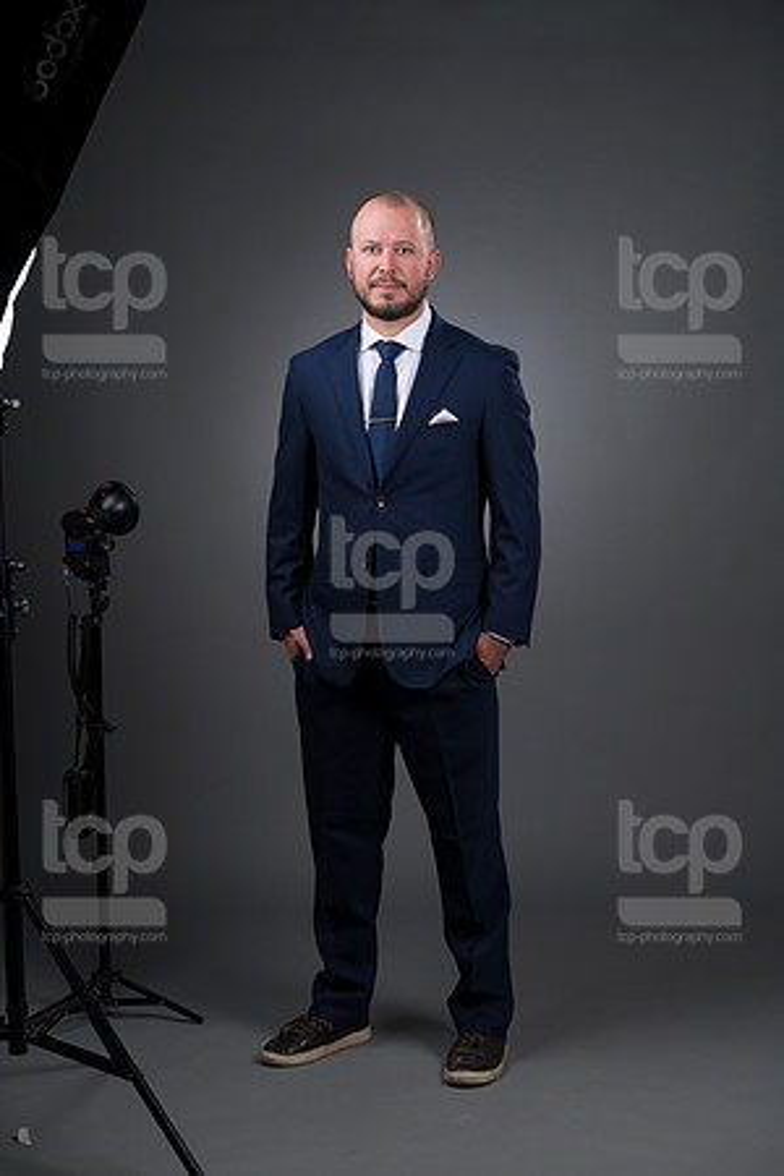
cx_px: 392
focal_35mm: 80
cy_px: 588
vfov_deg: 25.4
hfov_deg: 17.1
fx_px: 2613
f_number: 5.6
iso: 160
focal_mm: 80
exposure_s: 1/250
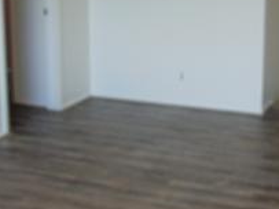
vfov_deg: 18.6
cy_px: 67
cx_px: 195
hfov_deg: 24.6
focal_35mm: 79
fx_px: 636
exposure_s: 1/30
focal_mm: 4.5
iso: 80
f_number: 3
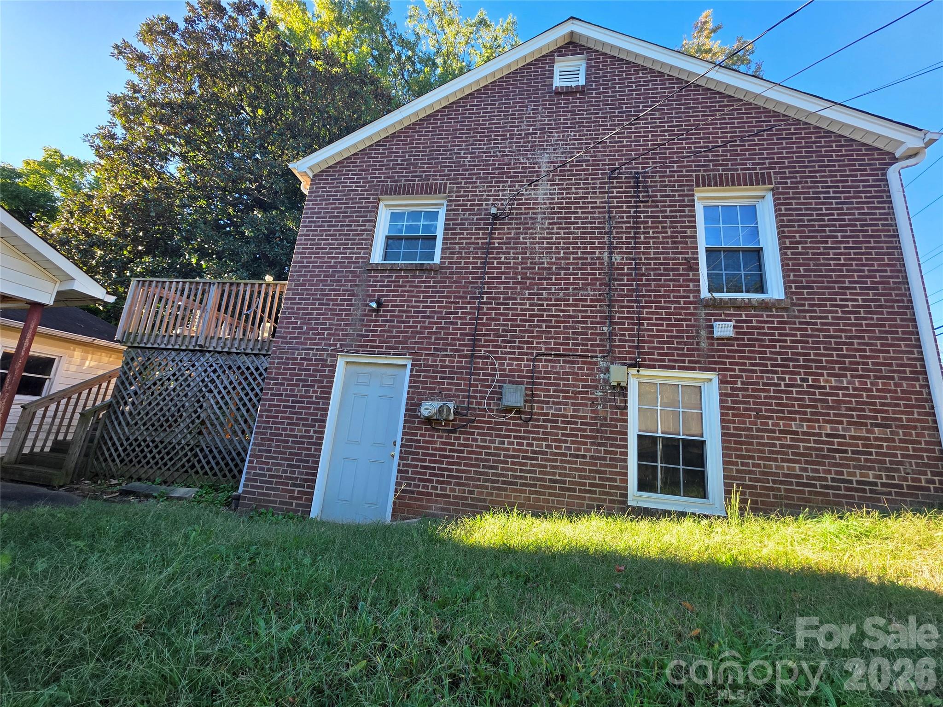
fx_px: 354
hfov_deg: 106.2
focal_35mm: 13
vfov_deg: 89.9
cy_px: 354
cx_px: 472
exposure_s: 1/719
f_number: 1.9
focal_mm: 2.2
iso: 100
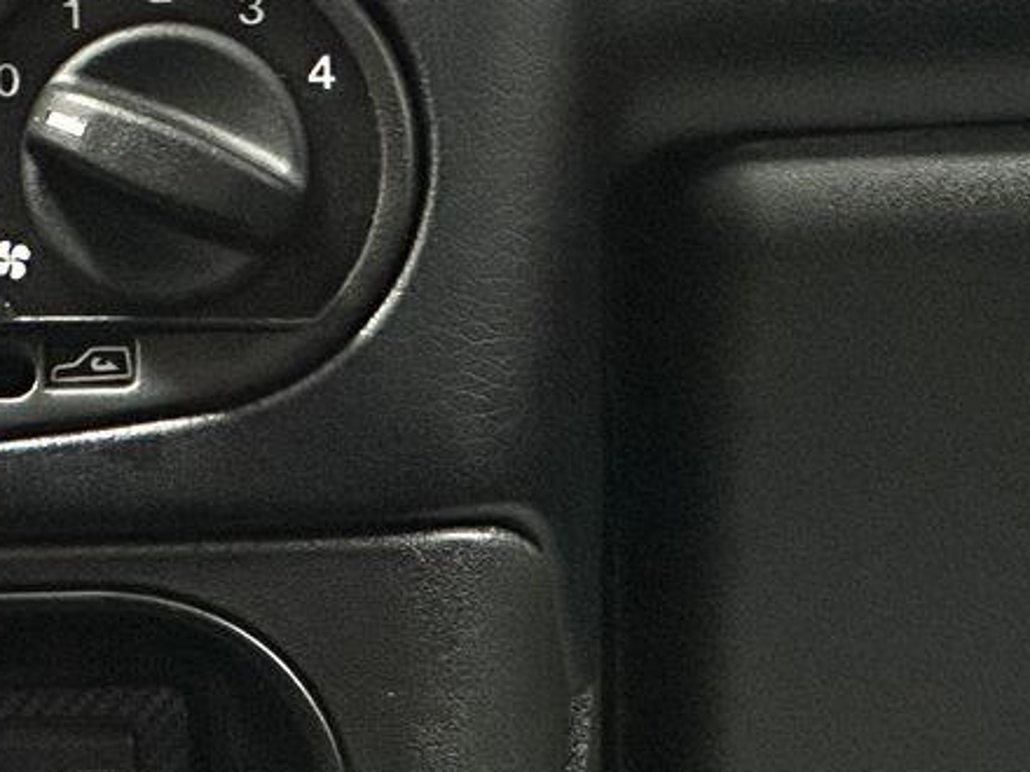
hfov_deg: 7.7
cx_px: -517
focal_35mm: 252
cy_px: -82
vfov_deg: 5.9
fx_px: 7498
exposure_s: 1/25
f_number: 2.8
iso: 1600
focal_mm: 9
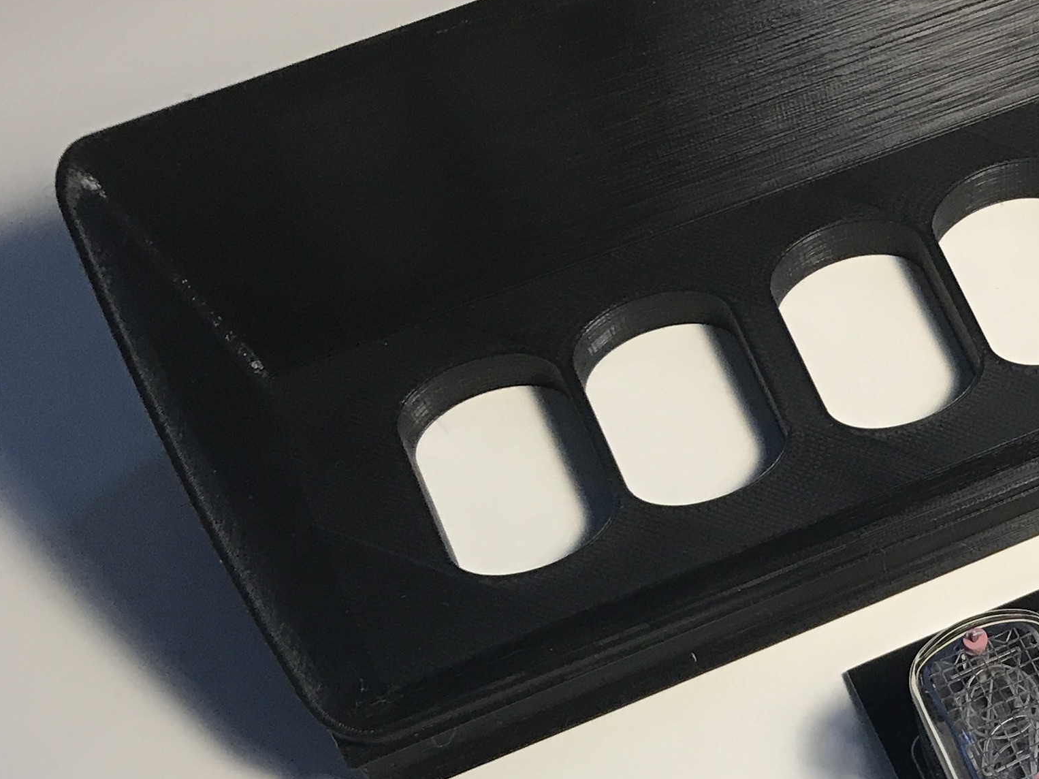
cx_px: 1271
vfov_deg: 19.7
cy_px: 633
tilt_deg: -70.9
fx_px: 2221
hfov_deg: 23.8
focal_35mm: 74
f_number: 1.8
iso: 25
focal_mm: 3.99
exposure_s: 1/30
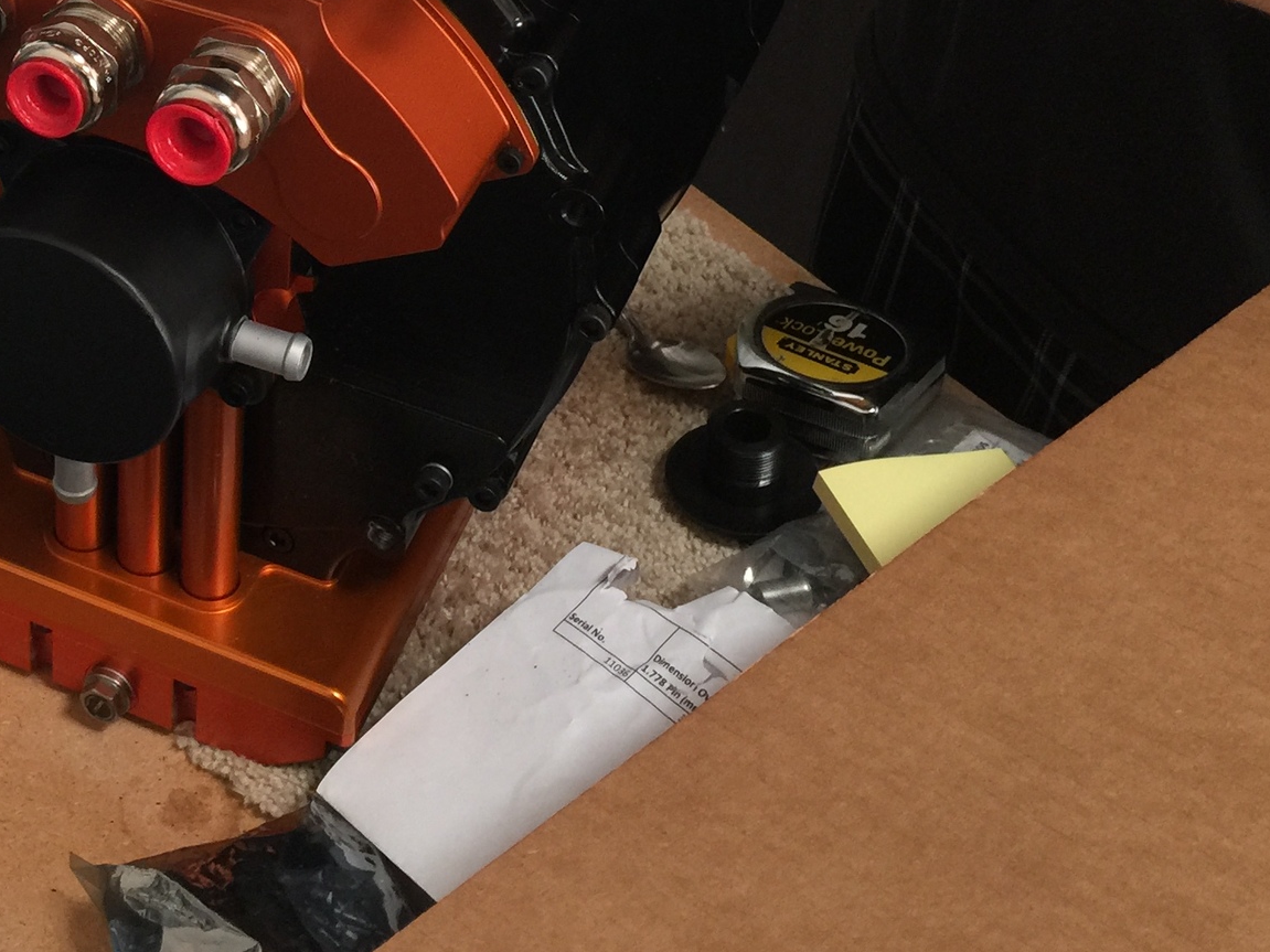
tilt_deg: -30.9
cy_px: -52
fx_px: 2311
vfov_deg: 22.2
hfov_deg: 29.4
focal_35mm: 63
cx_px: 113
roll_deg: -1.0
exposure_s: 1/15
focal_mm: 4.15
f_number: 2.2
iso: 50
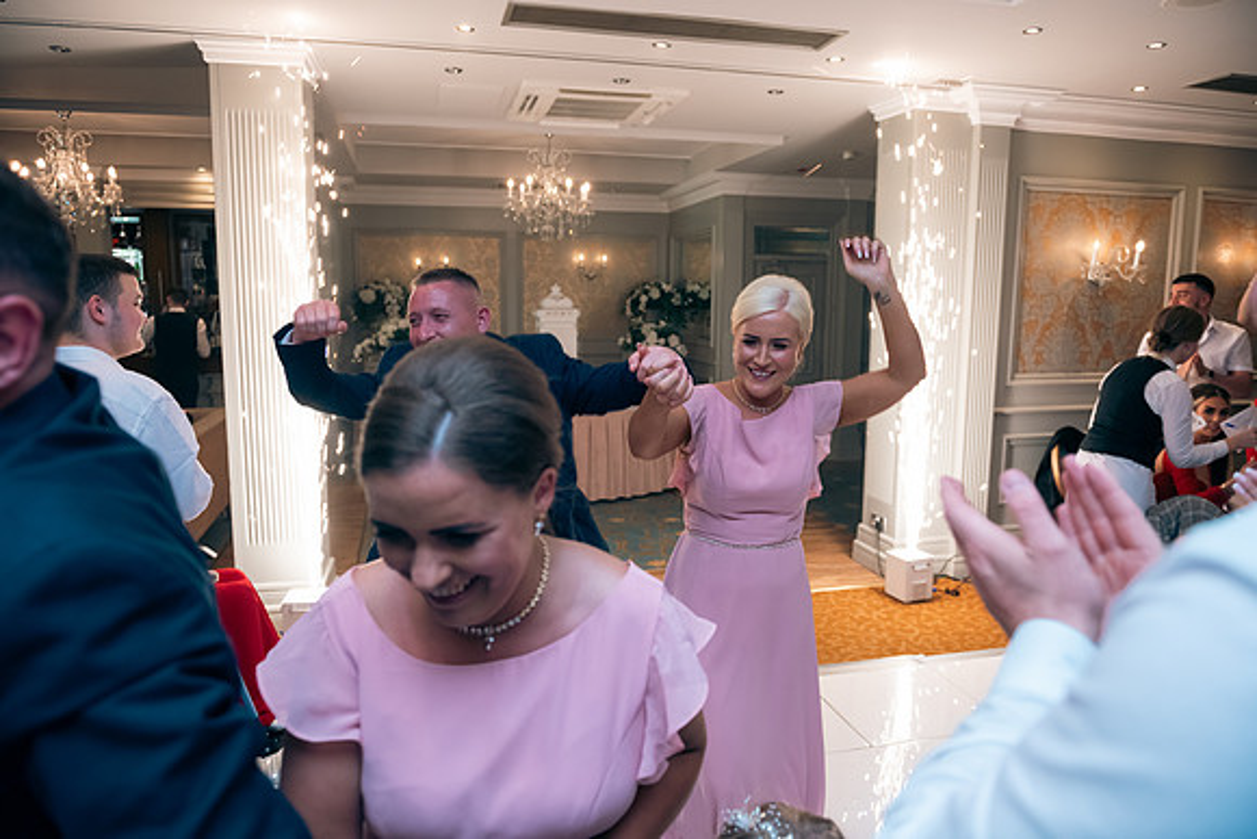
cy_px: 420
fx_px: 838
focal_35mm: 24
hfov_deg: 73.7
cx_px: 628
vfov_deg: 53.2
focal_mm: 24
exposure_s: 1/160
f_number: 3.5
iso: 640
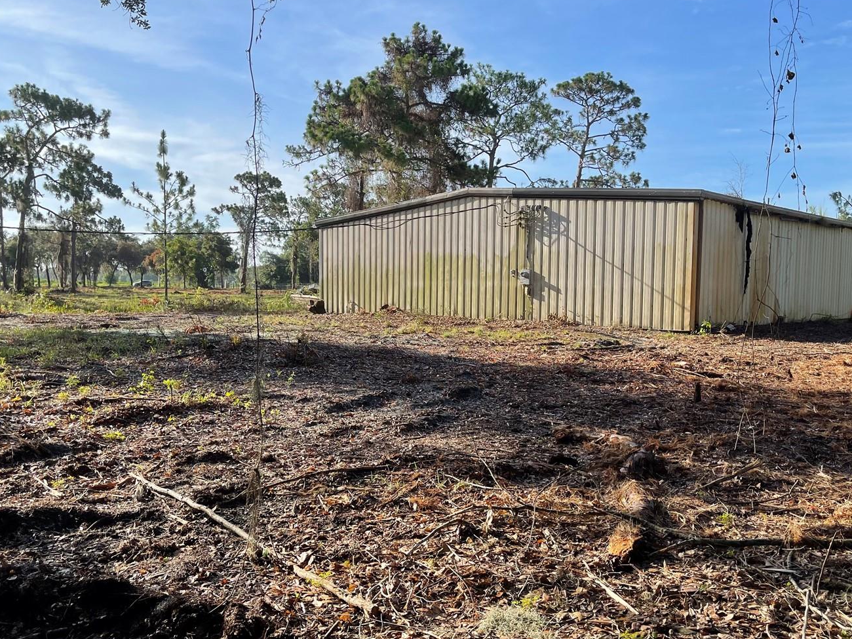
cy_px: 331
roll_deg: -0.5
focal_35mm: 32
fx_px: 788
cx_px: 423
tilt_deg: -4.6
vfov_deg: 44.2
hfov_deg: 56.8
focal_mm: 5.1
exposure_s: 1/2083
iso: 32
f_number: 1.6
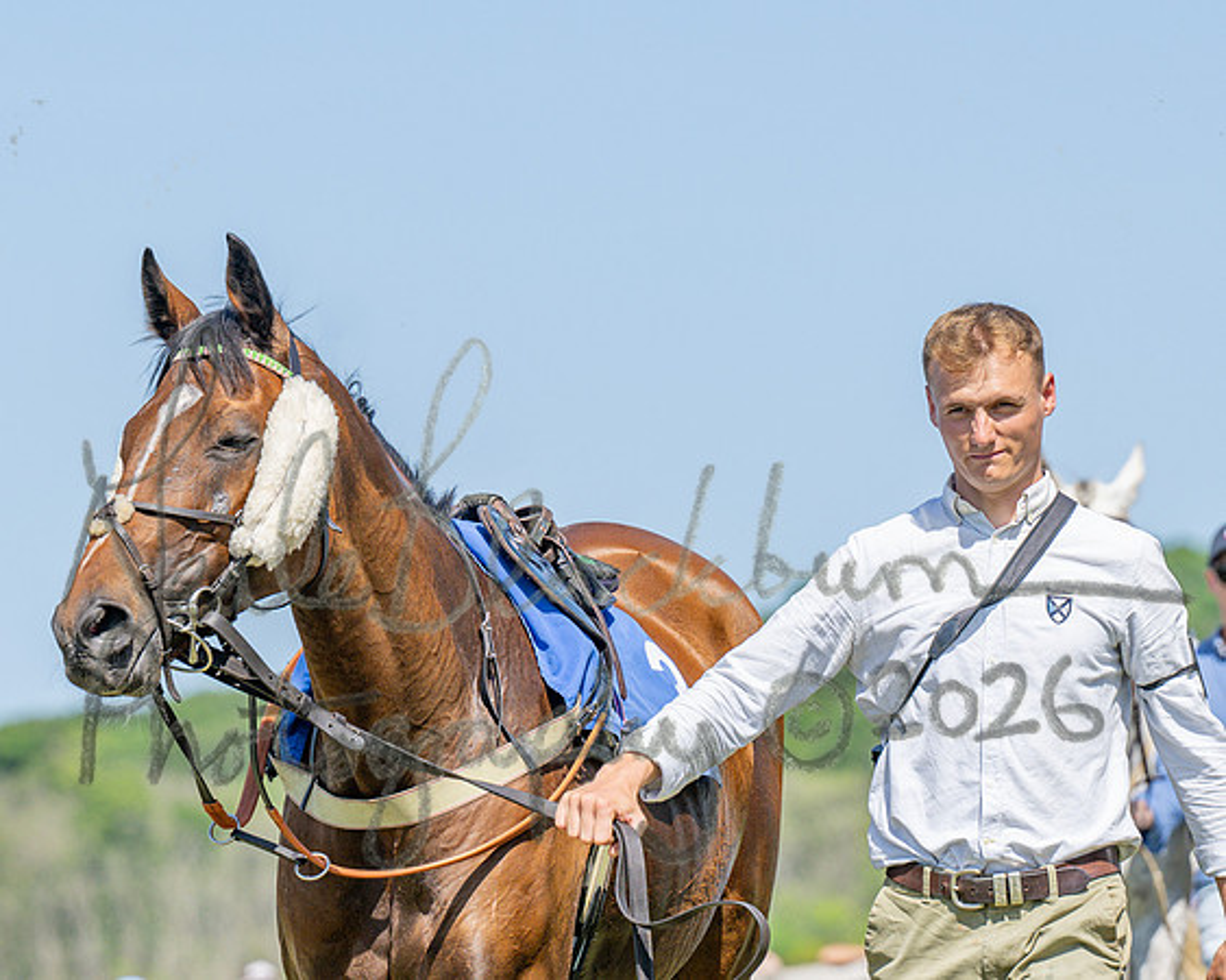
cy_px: 399
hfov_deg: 6.4
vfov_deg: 5.1
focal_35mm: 301
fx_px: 10902
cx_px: 353
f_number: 4
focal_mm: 150
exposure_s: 1/2000
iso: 200
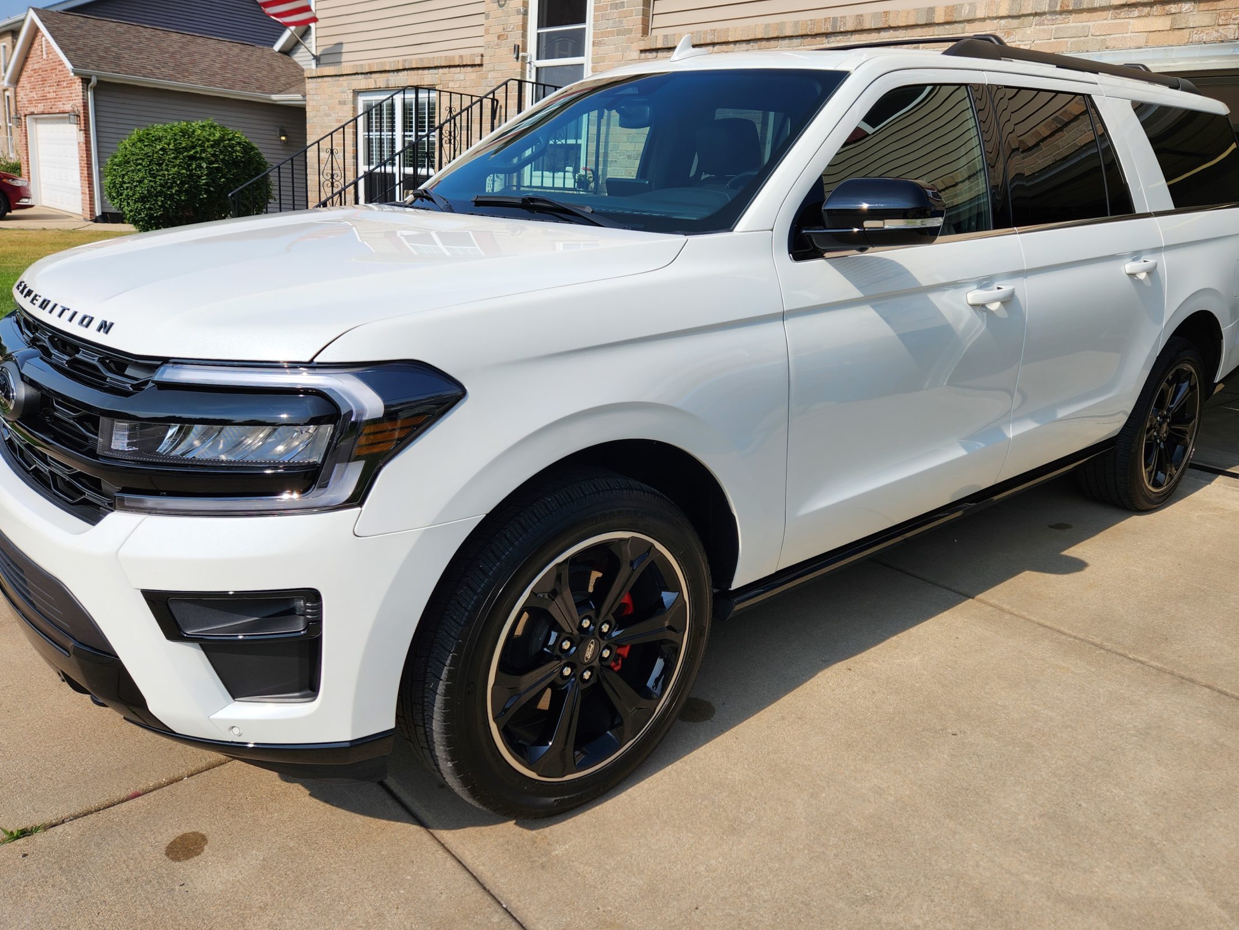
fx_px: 966
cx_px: 670
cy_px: 421
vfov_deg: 51.3
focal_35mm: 27
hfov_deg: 65.2
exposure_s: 1/2246
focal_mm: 5.4
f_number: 1.8
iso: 20
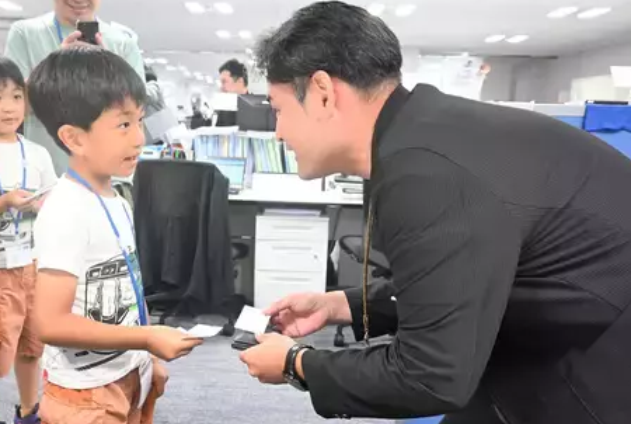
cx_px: 243
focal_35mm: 32
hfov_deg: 58.0
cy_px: 213
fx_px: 562
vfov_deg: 41.3
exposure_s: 1/60
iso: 1000
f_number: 4
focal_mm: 16
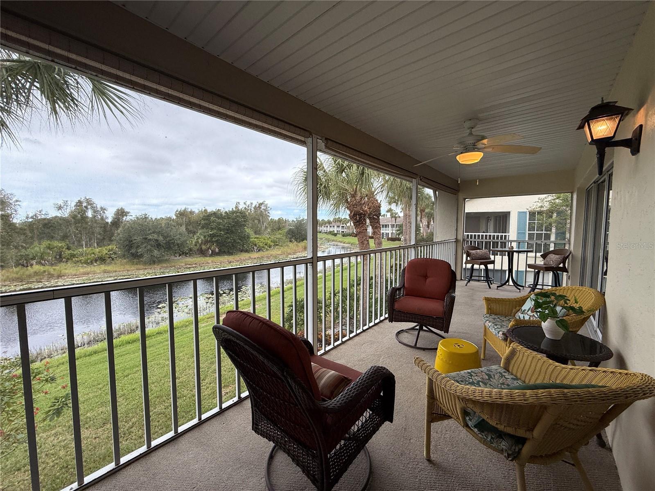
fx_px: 265
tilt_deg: -4.4
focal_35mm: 14
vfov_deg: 85.7
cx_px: 328
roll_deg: +0.4
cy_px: 246
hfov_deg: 102.1
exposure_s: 1/424
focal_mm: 2.22
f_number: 2.2
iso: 64
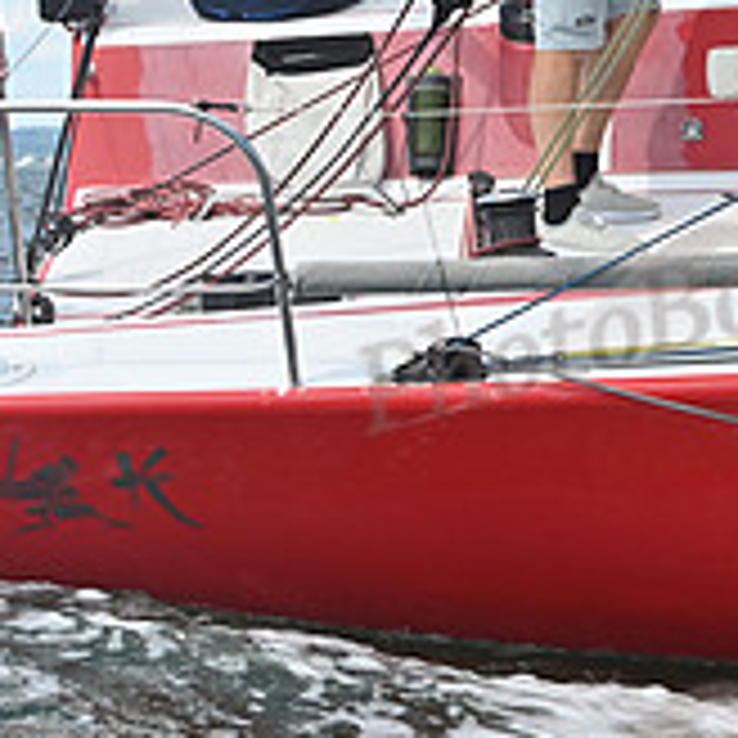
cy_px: 20
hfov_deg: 8.1
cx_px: 1228
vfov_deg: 8.3
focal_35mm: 210
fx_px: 5065
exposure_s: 1/1000
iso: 250
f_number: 6.3
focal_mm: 70
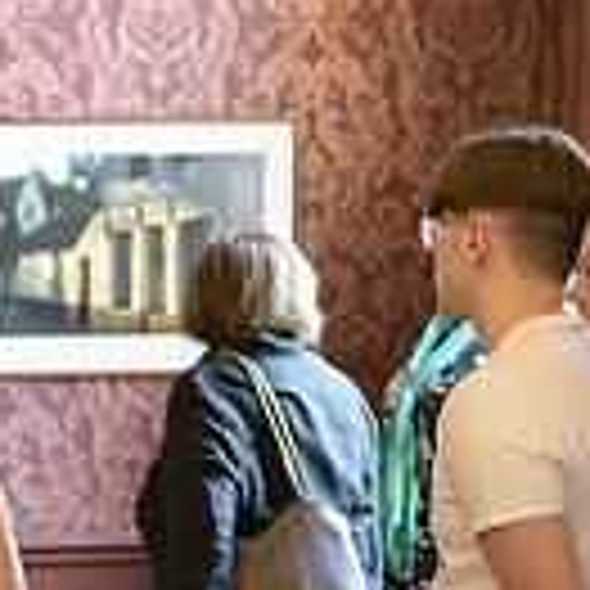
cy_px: 409
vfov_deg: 8.3
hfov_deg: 8.0
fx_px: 4049
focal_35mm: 210
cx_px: -509
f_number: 3.5
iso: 3200
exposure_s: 1/125
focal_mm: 56
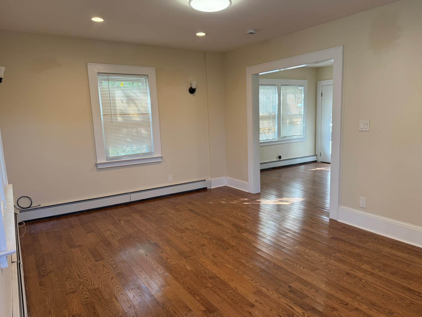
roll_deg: +1.7
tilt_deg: -9.4
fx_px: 305
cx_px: 219
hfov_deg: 69.4
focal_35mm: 25
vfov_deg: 54.9
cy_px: 160
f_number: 1.78
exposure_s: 1/126
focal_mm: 6.76
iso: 125
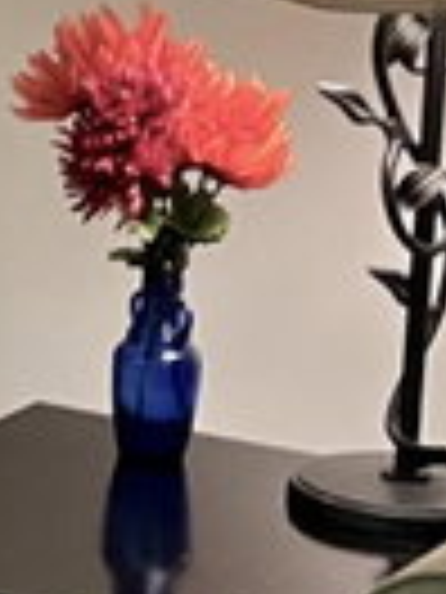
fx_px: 3470
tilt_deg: -15.1
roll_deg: +1.7
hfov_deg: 6.5
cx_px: -1068
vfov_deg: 9.8
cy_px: 333
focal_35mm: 202
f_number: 1.5
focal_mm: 5.7
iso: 320
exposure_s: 1/60
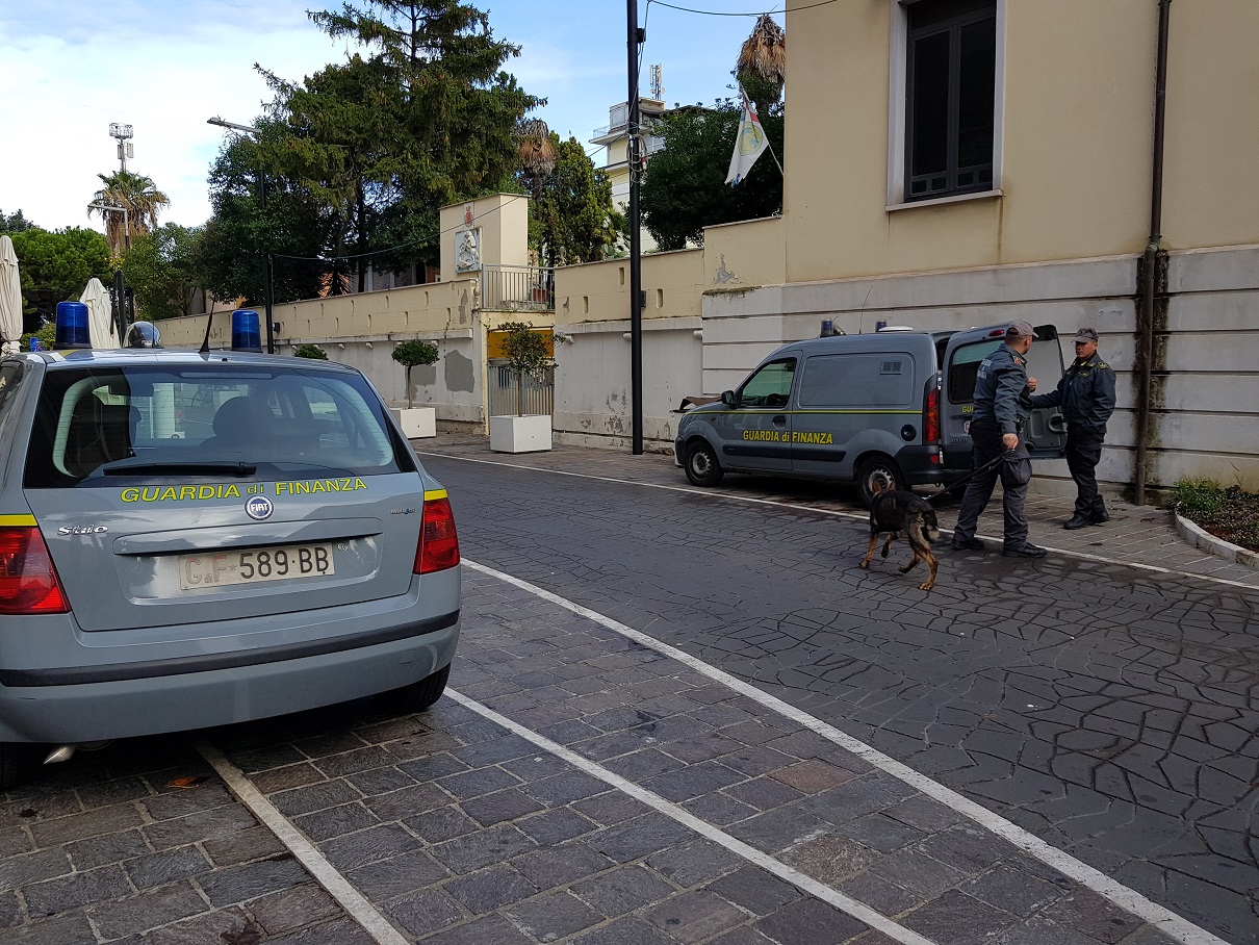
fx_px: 946
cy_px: 472
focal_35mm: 26
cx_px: 630
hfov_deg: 67.3
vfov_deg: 53.1
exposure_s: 1/972
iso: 40
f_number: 1.7
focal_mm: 4.2
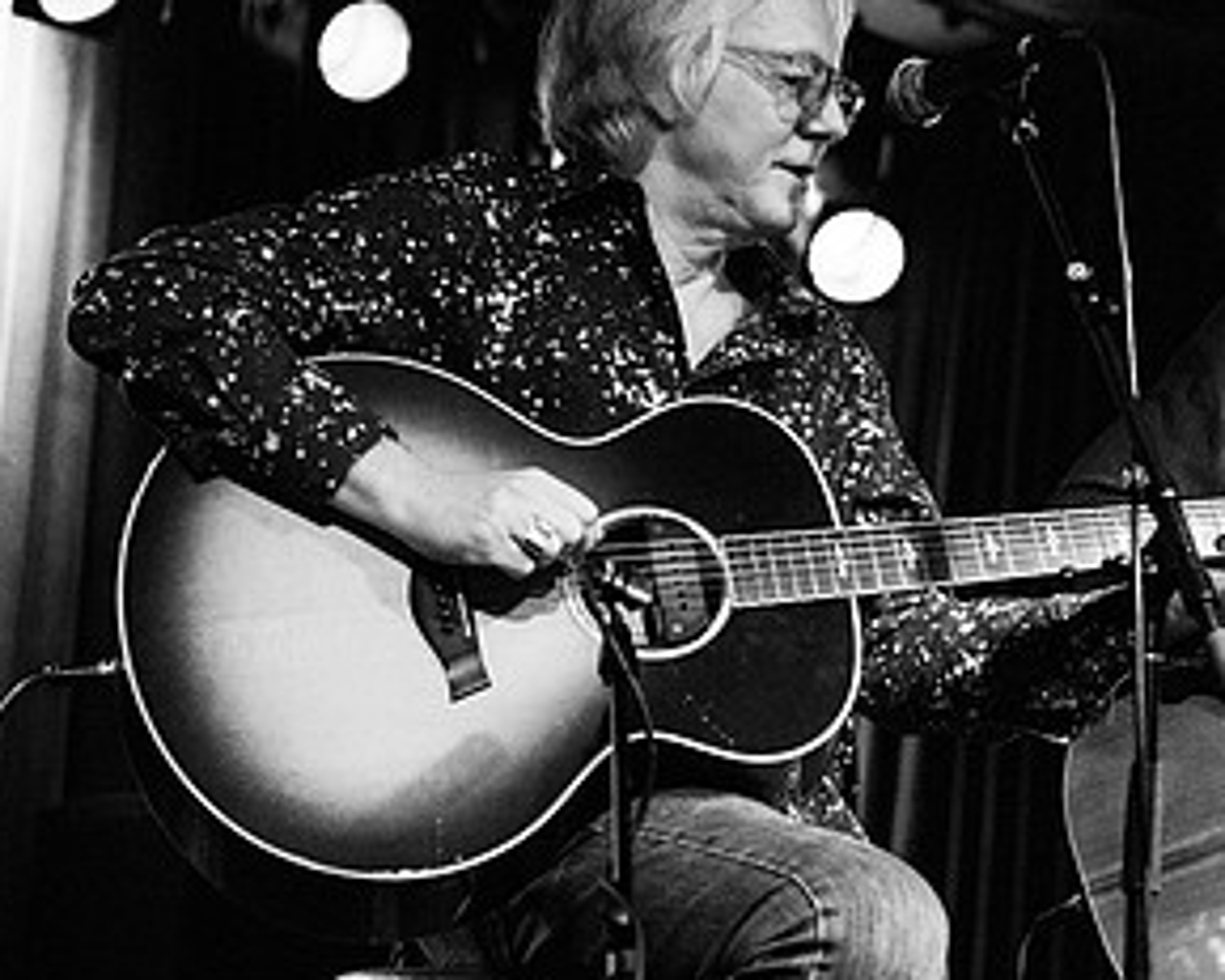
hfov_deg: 14.4
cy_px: 532
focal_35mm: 132
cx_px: 1140
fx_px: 4784
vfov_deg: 11.7
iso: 3200
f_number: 3.2
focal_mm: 70
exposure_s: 1/80
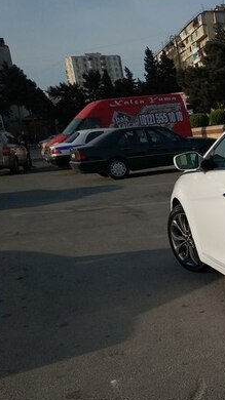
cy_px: 249
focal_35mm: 59
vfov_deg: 35.3
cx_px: 332
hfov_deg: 18.2
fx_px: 627
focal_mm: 4.5
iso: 102
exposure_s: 1/2304
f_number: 2
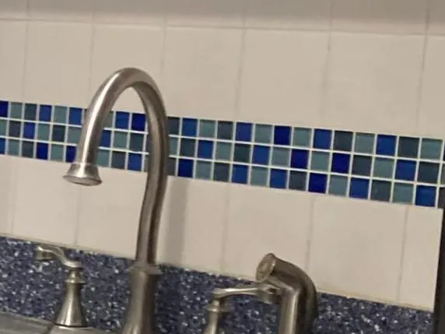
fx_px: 1813
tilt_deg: -6.1
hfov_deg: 11.4
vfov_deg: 10.5
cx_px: -660
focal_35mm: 141
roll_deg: -1.9
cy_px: 207
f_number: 1.8
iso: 100
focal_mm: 3.99
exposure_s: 1/60
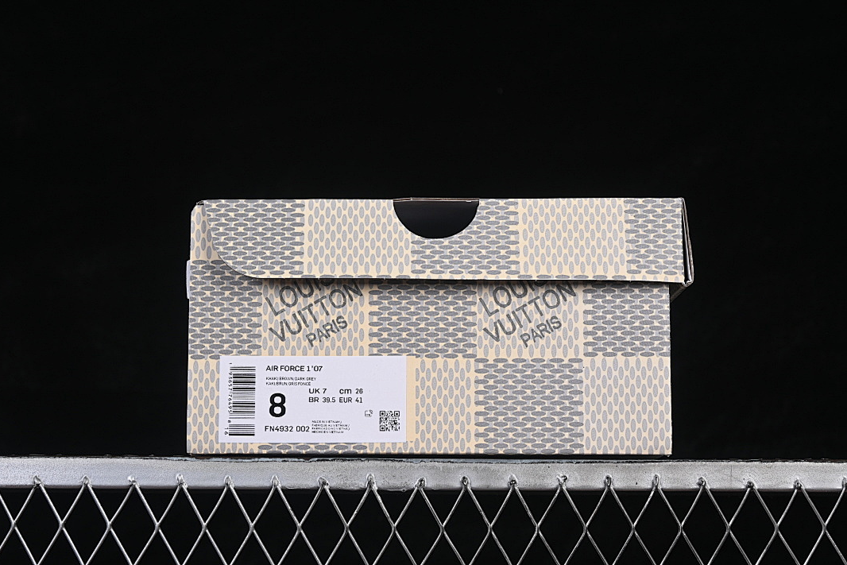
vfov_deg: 18.0
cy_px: 280
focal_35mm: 76
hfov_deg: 26.6
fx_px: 1788
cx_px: 419
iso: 160
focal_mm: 50
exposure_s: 1/80
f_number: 8
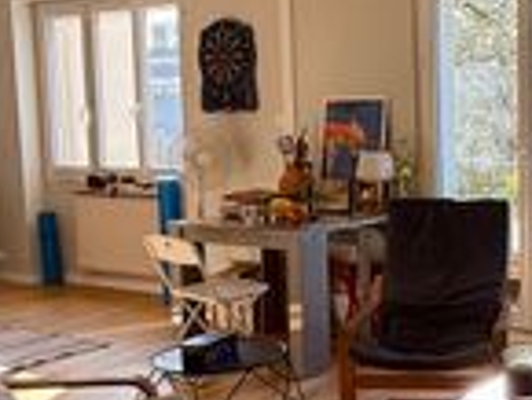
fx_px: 892
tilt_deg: -6.4
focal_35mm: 58
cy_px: 220
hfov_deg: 31.2
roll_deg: +0.0
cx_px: 510
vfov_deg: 25.3
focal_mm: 2.22
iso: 64
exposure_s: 1/142
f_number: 2.2
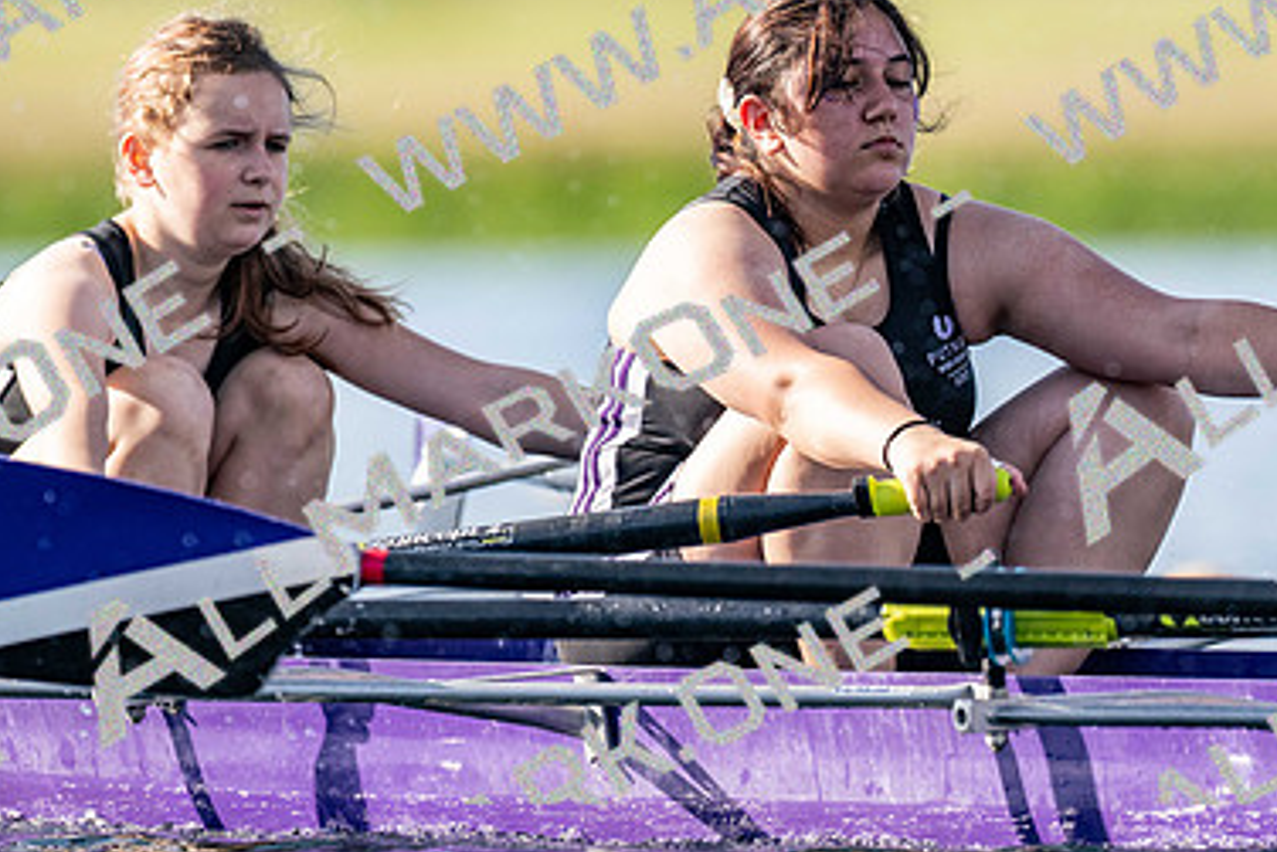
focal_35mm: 925
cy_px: 222
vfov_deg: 1.5
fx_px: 32823
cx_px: 778
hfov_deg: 2.2
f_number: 5.6
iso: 720
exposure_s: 1/2500
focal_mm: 600
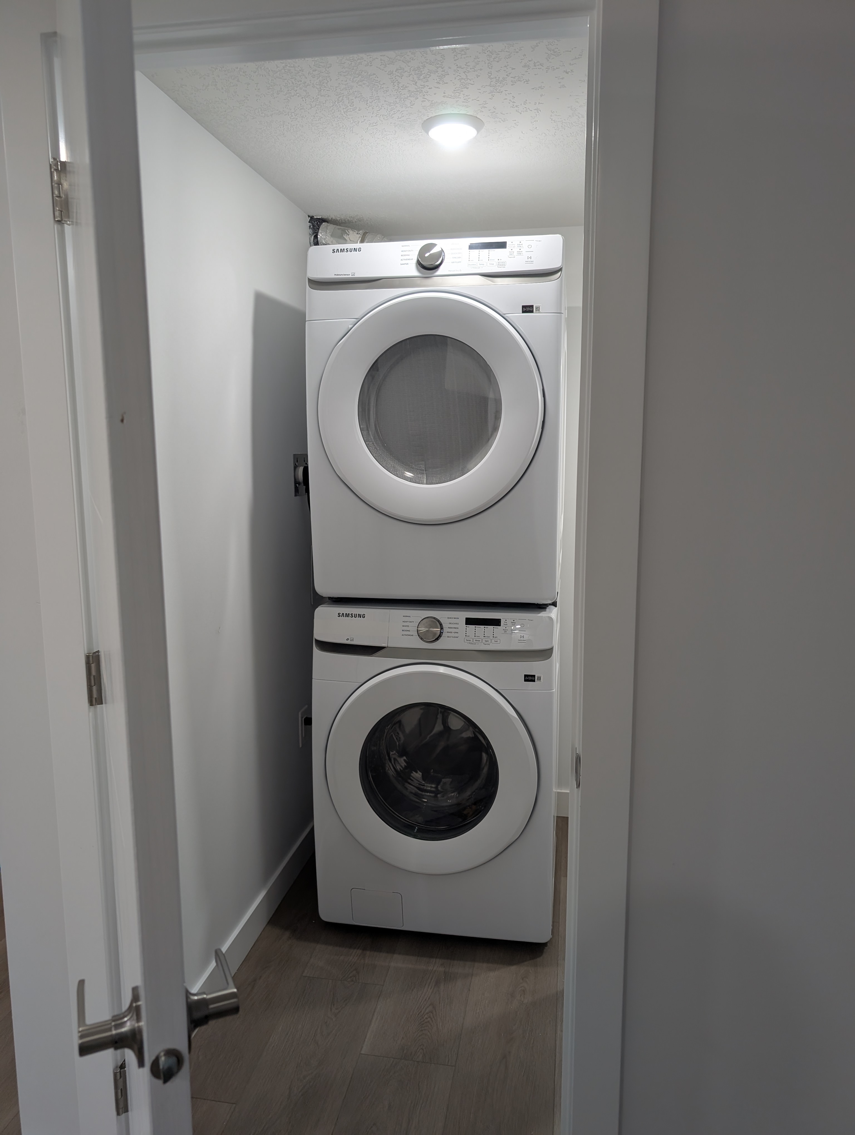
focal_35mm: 24
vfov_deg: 71.5
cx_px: 428
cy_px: 568
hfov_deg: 56.9
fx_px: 788
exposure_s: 1/24
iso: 22
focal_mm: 6.9
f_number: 1.68
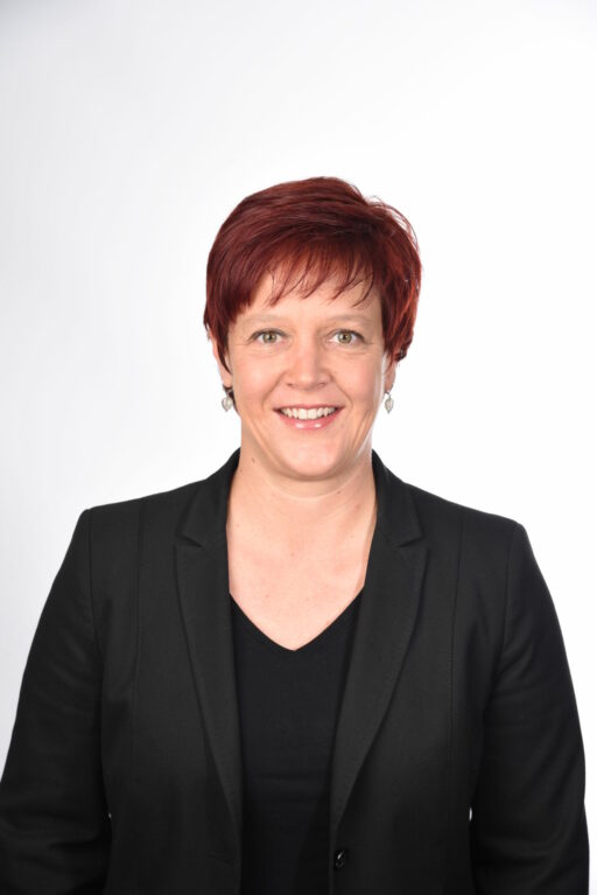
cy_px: 448
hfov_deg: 14.4
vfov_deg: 21.5
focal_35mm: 95
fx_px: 2361
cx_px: 298
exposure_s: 1/100
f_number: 8
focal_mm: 95
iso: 100
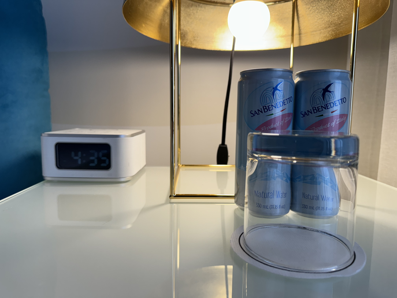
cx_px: 198
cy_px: 149
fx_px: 275
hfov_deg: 71.6
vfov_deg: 56.8
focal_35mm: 24
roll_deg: -0.9
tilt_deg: -6.8
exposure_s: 1/284
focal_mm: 6.76
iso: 80
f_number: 1.78
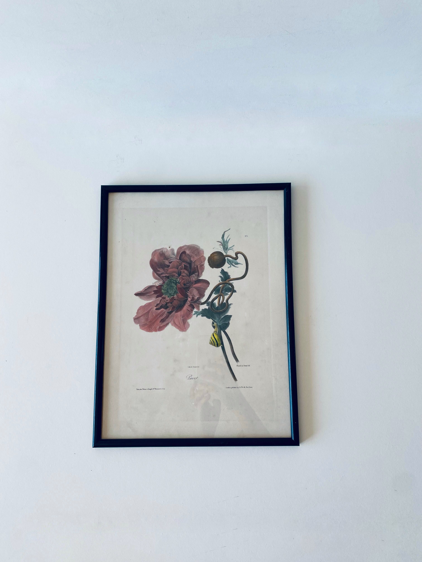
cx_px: 211
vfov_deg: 67.3
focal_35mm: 26
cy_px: 281
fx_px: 423
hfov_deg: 53.1
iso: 32
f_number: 1.8
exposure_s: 1/312
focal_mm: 4.25
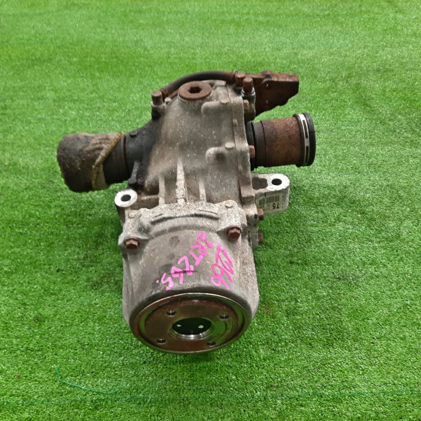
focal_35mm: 30
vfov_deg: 54.0
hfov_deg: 54.0
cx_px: 214
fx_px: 413
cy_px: 214
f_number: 2
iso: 91
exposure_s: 1/50
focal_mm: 4.6
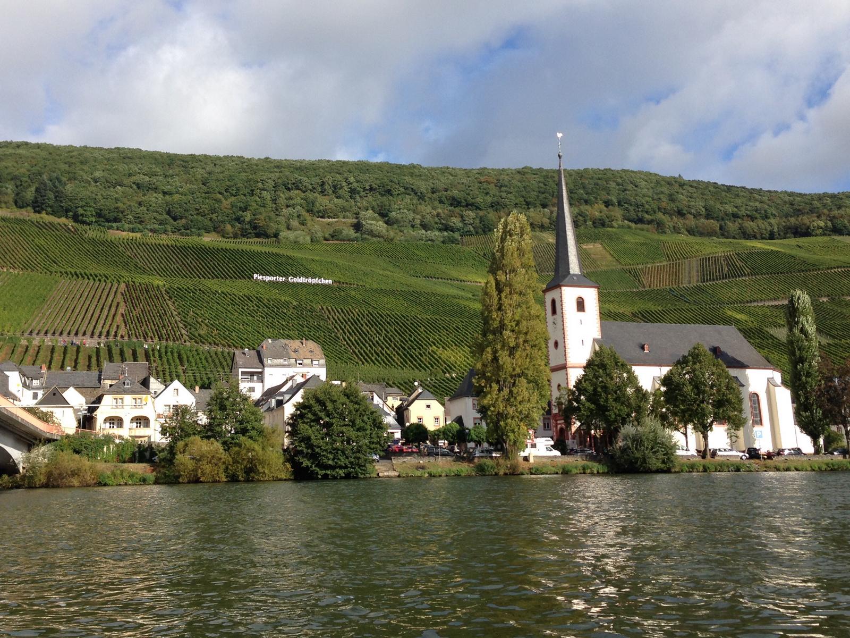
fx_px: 810
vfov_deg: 42.9
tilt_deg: +6.2
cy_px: 319
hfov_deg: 55.4
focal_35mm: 33
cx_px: 425
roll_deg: +0.4
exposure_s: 1/1355
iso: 50
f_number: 2.4
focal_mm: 4.12
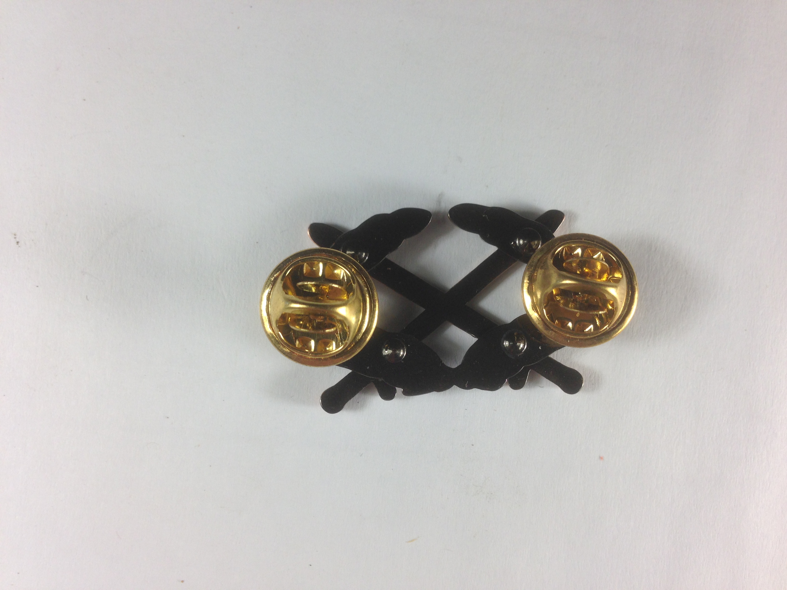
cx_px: 394
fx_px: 750
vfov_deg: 42.9
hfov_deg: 55.4
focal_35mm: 33
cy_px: 295
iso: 50
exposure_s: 1/100
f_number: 2.4
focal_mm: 4.13
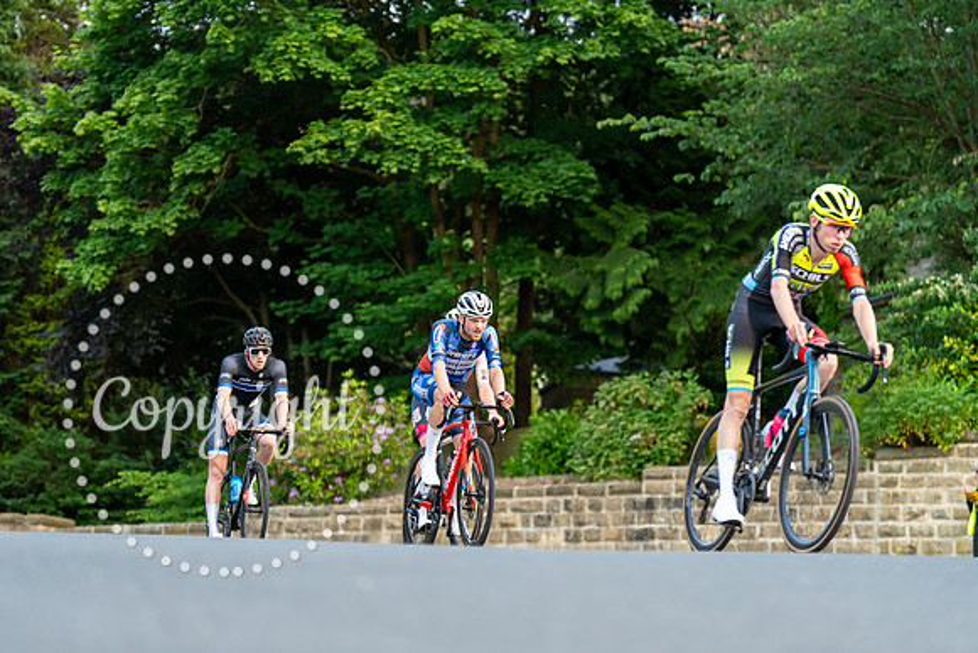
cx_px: 489
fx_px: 2772
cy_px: 326
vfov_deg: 13.4
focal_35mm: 102
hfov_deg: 20.0
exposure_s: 1/1000
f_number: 2.8
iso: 1250
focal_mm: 102
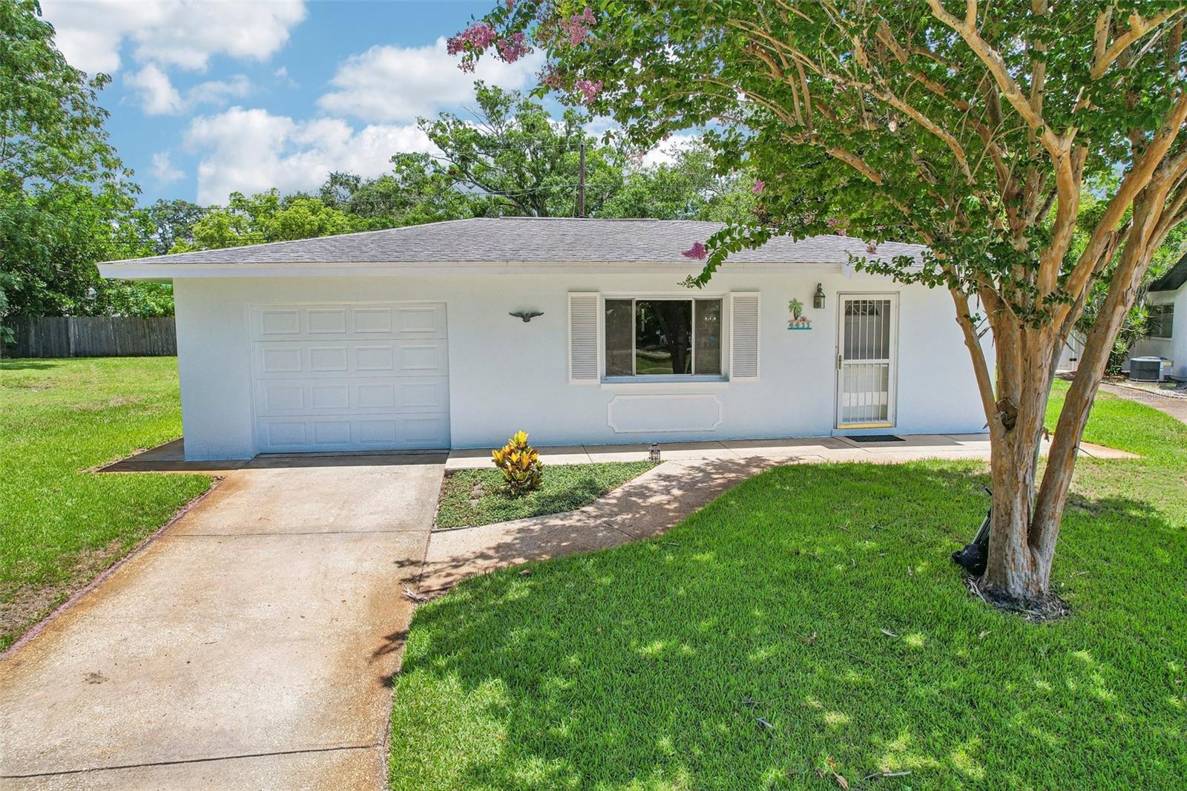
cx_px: 594
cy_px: 396
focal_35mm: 22
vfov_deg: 57.2
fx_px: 725
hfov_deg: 78.6
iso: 100
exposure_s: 1/1600
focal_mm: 8.4
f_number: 2.8
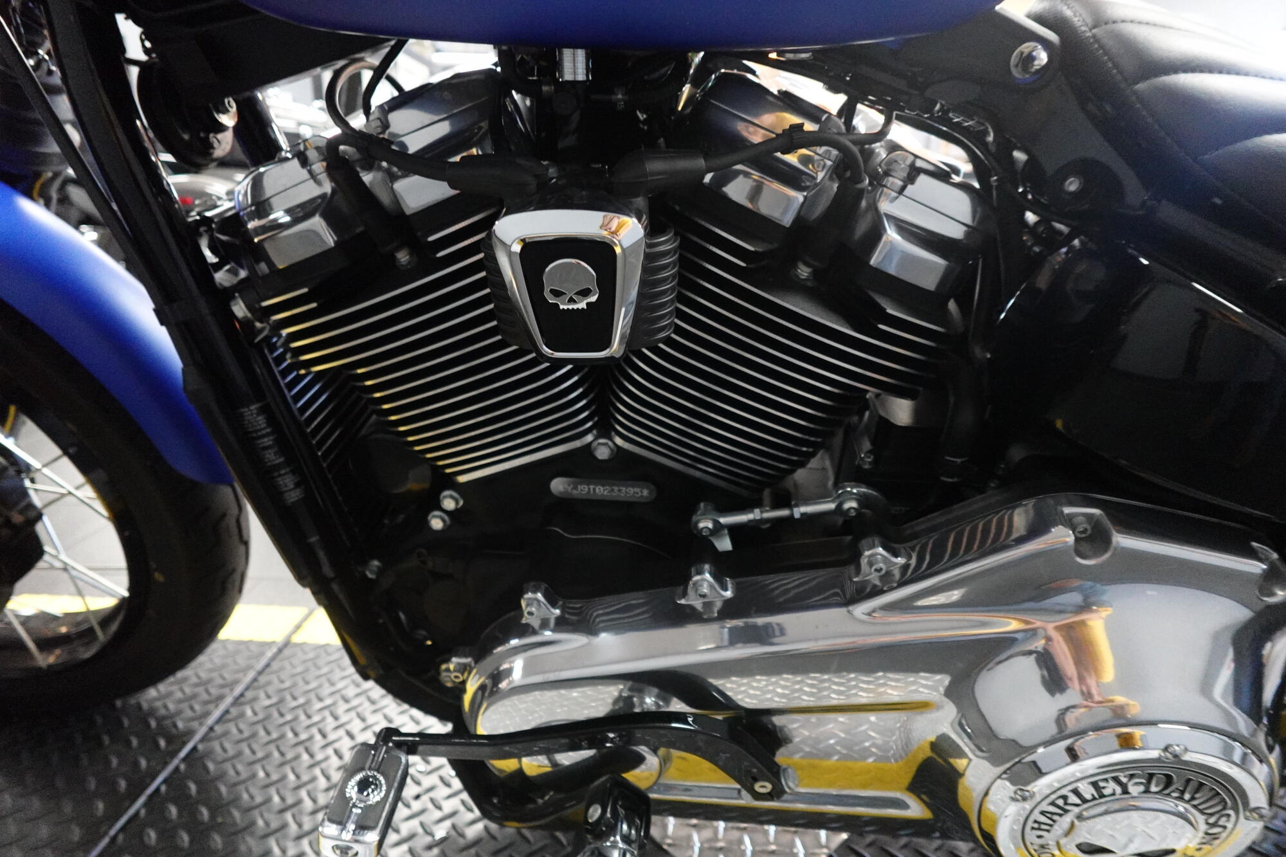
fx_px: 714
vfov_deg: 61.9
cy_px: 428
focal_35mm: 20
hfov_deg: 84.0
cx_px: 643
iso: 3200
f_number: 2
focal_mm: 7.6
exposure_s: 1/125
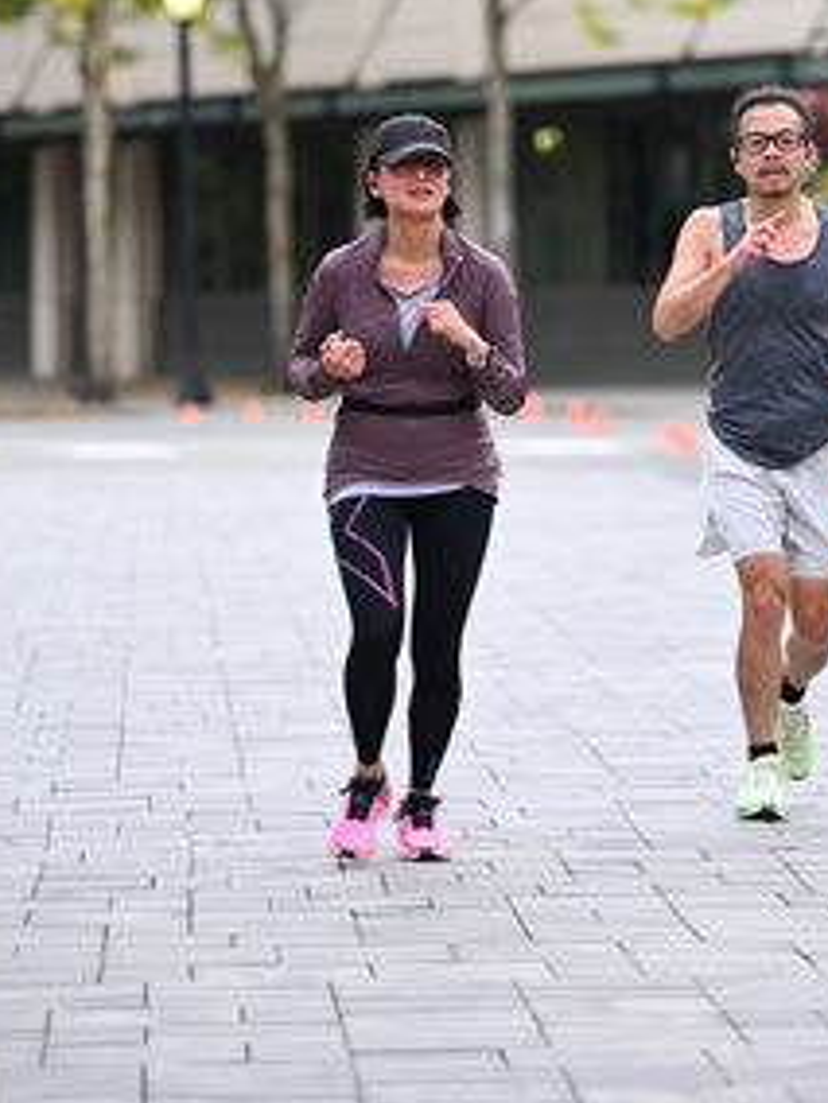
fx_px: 7431
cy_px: 249
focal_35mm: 233
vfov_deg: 8.5
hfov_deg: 6.4
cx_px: 601
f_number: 2.8
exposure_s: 1/2000
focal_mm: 125
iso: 640
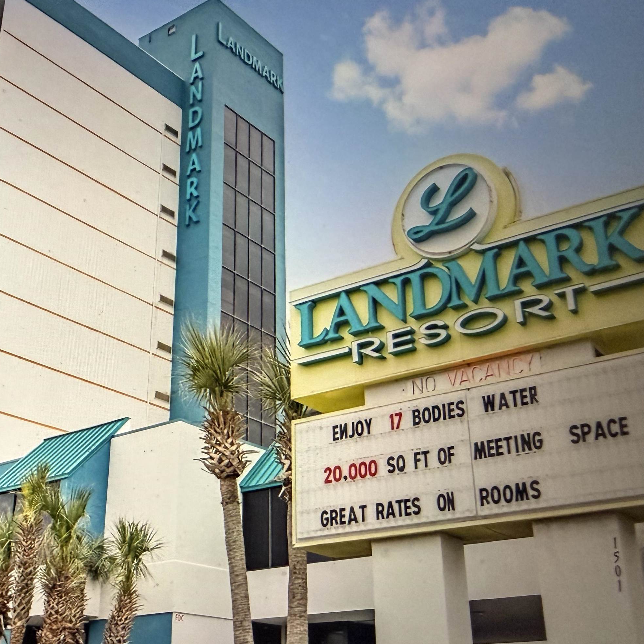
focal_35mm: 33
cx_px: 147
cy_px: 369
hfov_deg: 47.5
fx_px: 695
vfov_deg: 49.6
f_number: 2.2
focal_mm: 2.22
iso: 400
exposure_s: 1/60
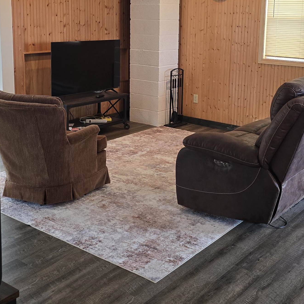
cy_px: 86
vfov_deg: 35.5
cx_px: 169
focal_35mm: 47
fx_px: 467
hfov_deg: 36.0
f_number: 1.7
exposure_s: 1/120
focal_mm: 6.3
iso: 125
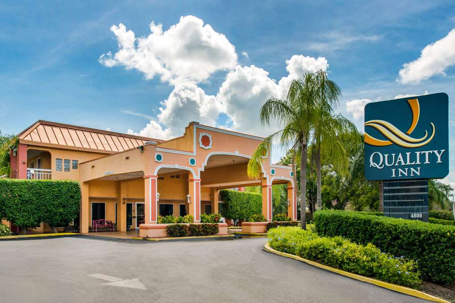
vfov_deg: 53.1
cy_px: 152
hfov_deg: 73.7
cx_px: 228
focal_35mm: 24
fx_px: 303
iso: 400
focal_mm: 24
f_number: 11
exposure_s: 1/100
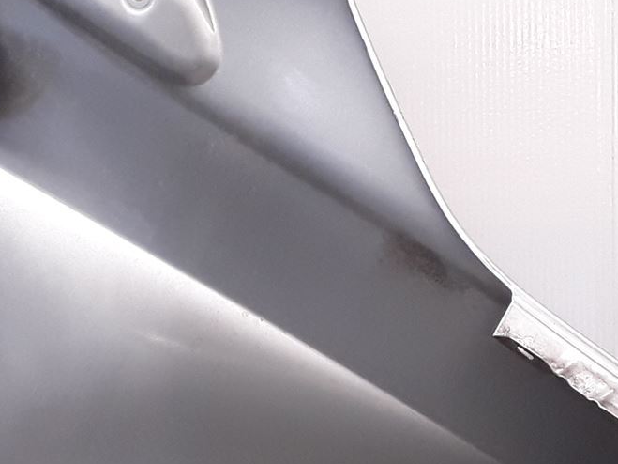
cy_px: 394
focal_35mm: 87
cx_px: 255
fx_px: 1553
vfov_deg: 16.8
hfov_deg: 22.5
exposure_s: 1/146
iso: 100
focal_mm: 2.91
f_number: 1.9
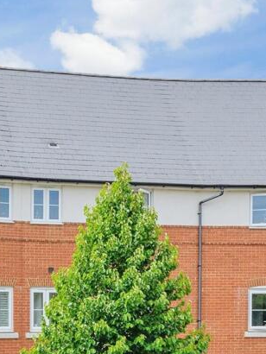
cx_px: -80
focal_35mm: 48
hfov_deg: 25.9
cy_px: 277
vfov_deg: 38.3
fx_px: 491
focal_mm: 20
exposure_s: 1/250
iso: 100
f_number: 8
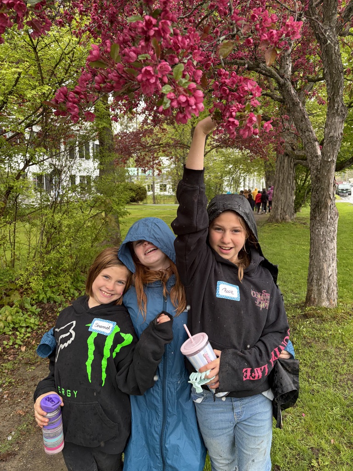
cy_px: 236
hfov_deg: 53.1
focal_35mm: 26
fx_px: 354
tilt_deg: -6.5
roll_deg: +2.8
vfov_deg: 67.3
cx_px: 176
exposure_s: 1/257
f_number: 1.6
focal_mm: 5.96
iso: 50
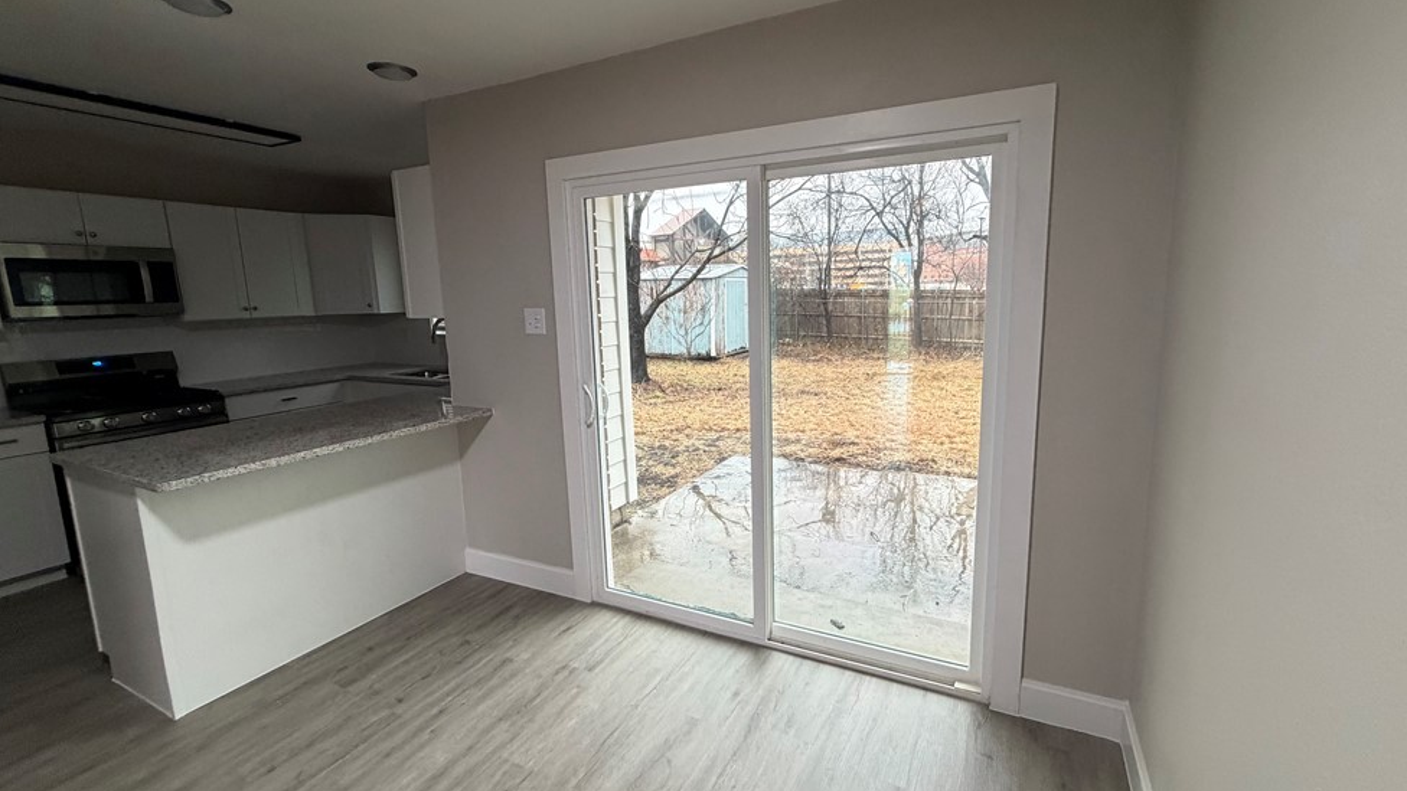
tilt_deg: -11.0
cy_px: 383
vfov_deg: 67.1
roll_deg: +3.2
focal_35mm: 16
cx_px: 727
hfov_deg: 99.3
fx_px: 597
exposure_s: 1/60
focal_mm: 2.22
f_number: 2.2
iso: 250
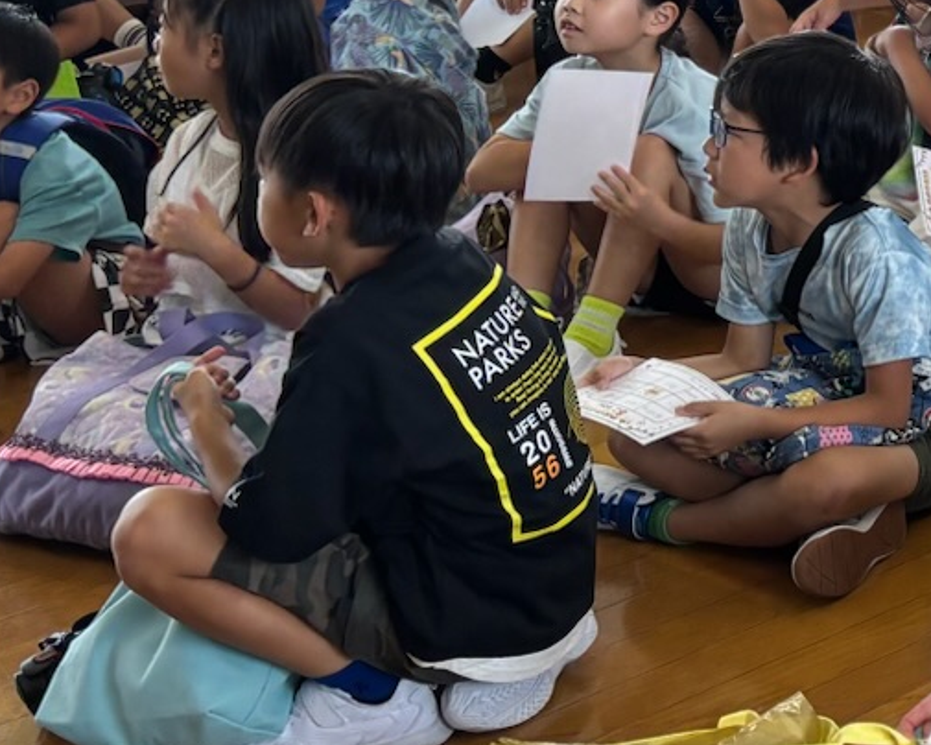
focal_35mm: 103
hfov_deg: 15.7
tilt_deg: -12.2
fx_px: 2838
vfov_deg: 14.6
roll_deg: -0.1
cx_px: 1716
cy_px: -70
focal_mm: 5.96
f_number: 1.6
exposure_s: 1/122
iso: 64
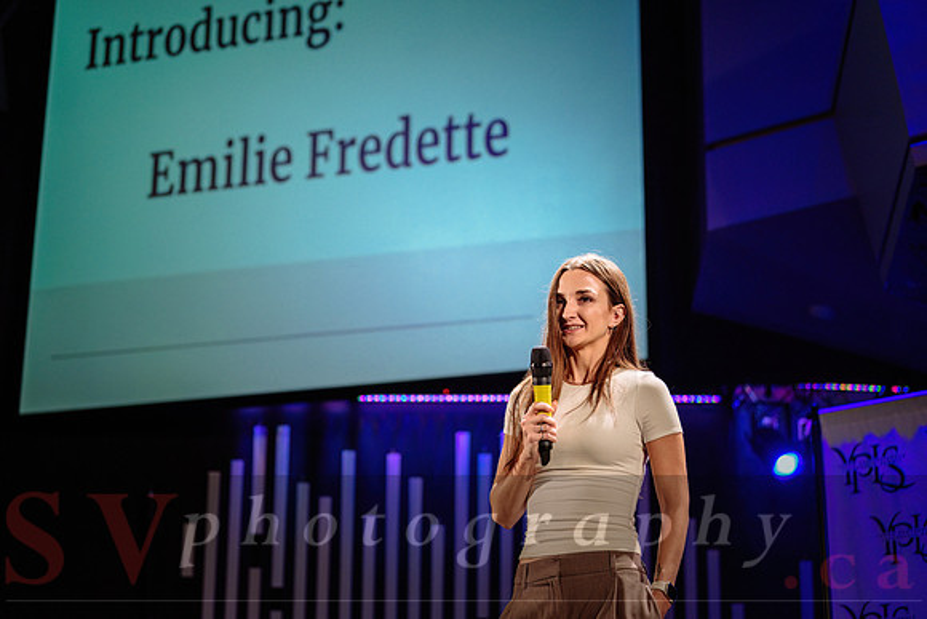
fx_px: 1803
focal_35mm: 70
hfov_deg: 28.8
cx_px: 464
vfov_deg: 19.5
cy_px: 310
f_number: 2.8
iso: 1600
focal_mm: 70
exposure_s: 1/1000
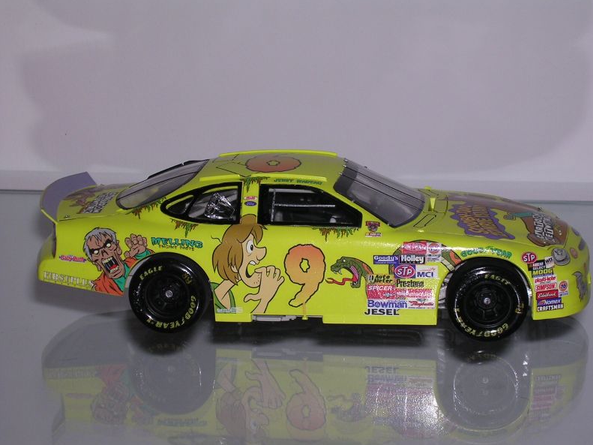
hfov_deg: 21.3
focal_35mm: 92
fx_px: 1576
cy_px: 222
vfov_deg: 16.1
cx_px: 299
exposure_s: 1/60.1
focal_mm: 13.7
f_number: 4.3
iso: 100
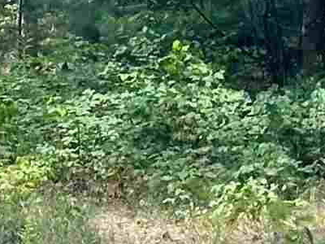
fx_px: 3464
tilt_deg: +1.9
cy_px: -185
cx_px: -61
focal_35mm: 369
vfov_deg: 4.0
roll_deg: -1.1
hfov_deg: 5.3
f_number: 1.78
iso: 64
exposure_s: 1/659
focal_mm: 6.86
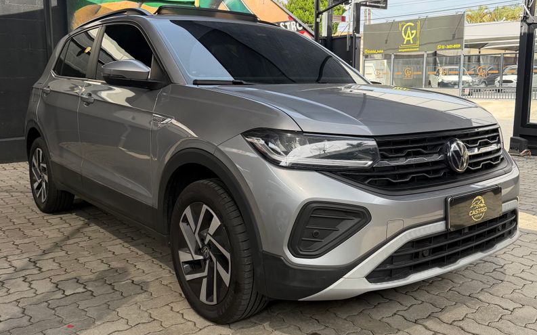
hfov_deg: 70.4
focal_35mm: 26
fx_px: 380
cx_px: 269
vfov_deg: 47.5
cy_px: 161
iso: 100
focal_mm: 6.76
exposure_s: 1/1060
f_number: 1.78
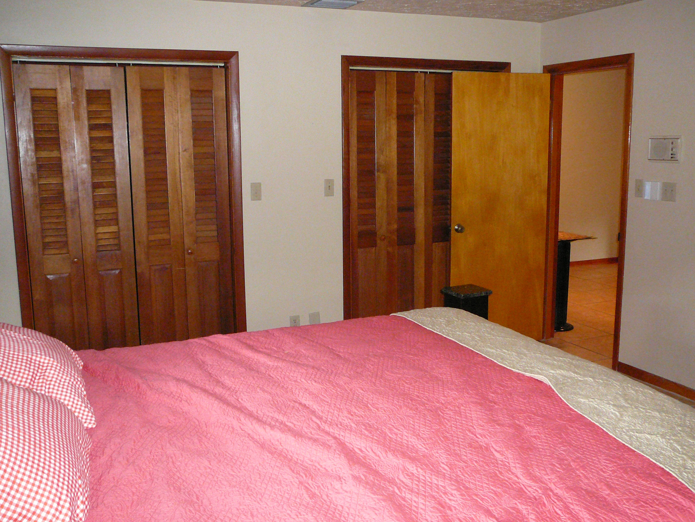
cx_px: 348
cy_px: 261
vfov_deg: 40.7
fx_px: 703
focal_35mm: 35
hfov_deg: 52.6
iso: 400
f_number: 2.8
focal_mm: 5.2
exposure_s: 1/30
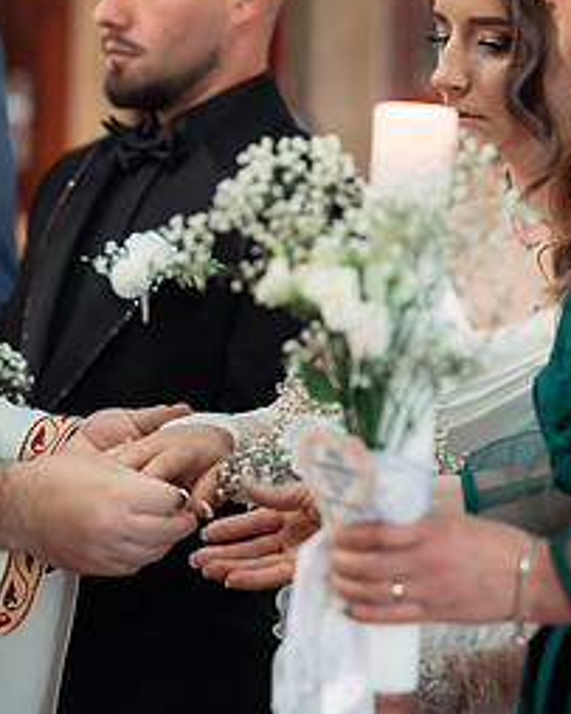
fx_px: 3847
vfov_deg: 10.6
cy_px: 278
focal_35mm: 182
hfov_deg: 8.5
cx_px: 259
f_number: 2.2
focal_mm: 85
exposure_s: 1/320
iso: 1600
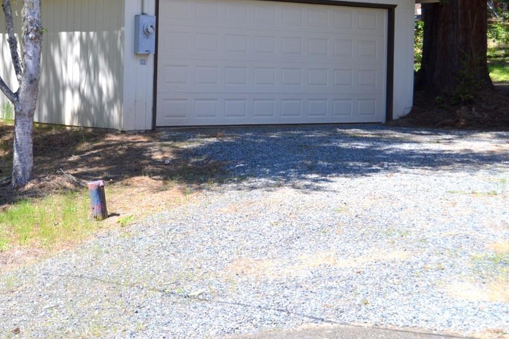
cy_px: 69
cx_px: 101
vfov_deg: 17.6
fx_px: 1086
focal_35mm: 77
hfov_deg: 25.9
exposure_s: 1/160
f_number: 6.3
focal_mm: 31
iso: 100
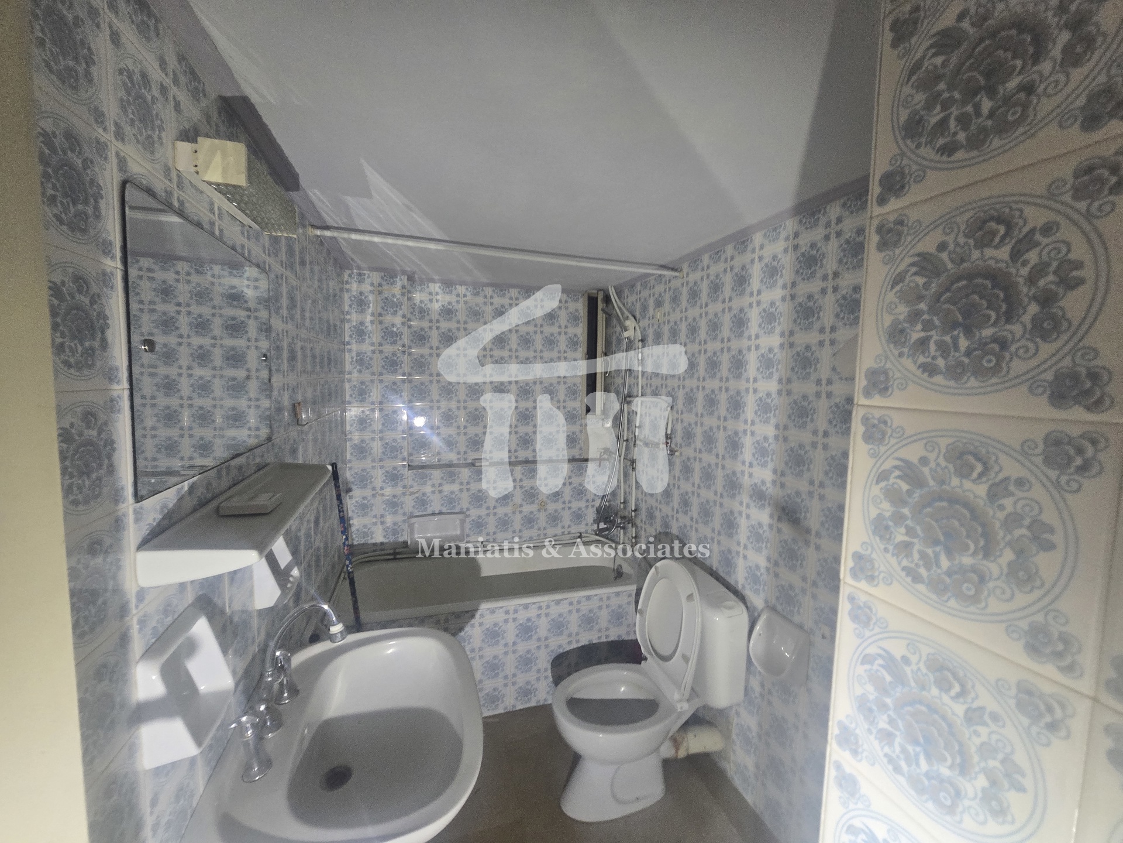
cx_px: 562
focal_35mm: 13
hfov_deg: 106.2
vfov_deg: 89.9
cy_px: 422
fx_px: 422
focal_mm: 2.2
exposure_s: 1/50
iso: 250
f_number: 2.2
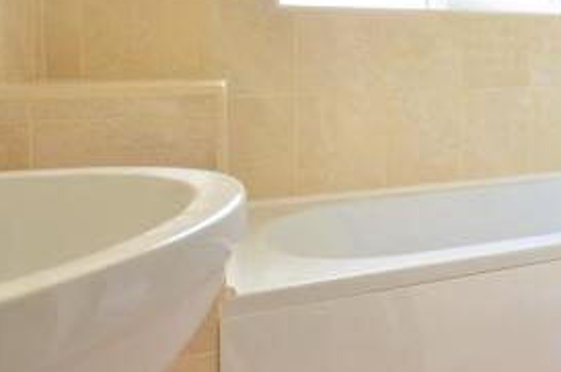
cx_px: 501
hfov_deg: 47.9
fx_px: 560
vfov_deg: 35.5
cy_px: 72
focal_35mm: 36
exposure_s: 1/15
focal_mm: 10
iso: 200
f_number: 4
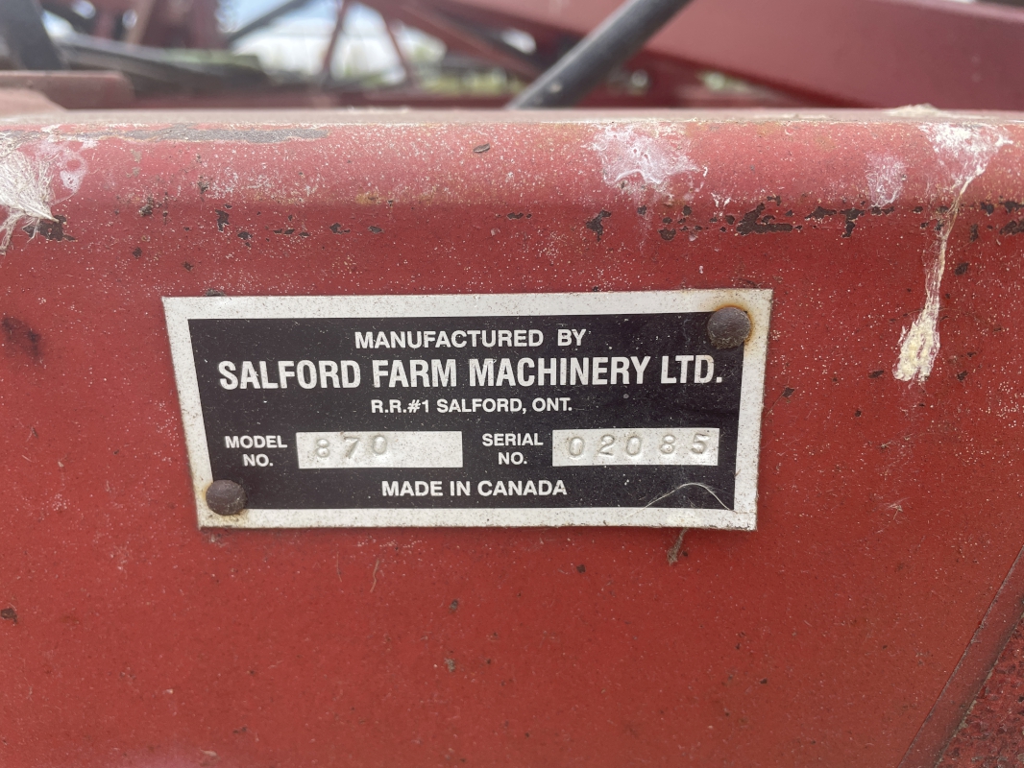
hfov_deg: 67.3
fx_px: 769
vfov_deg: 53.1
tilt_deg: -17.9
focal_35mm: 26
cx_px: 512
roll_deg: -1.0
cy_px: 384
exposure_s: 1/875
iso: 32
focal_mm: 4.2
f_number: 1.6
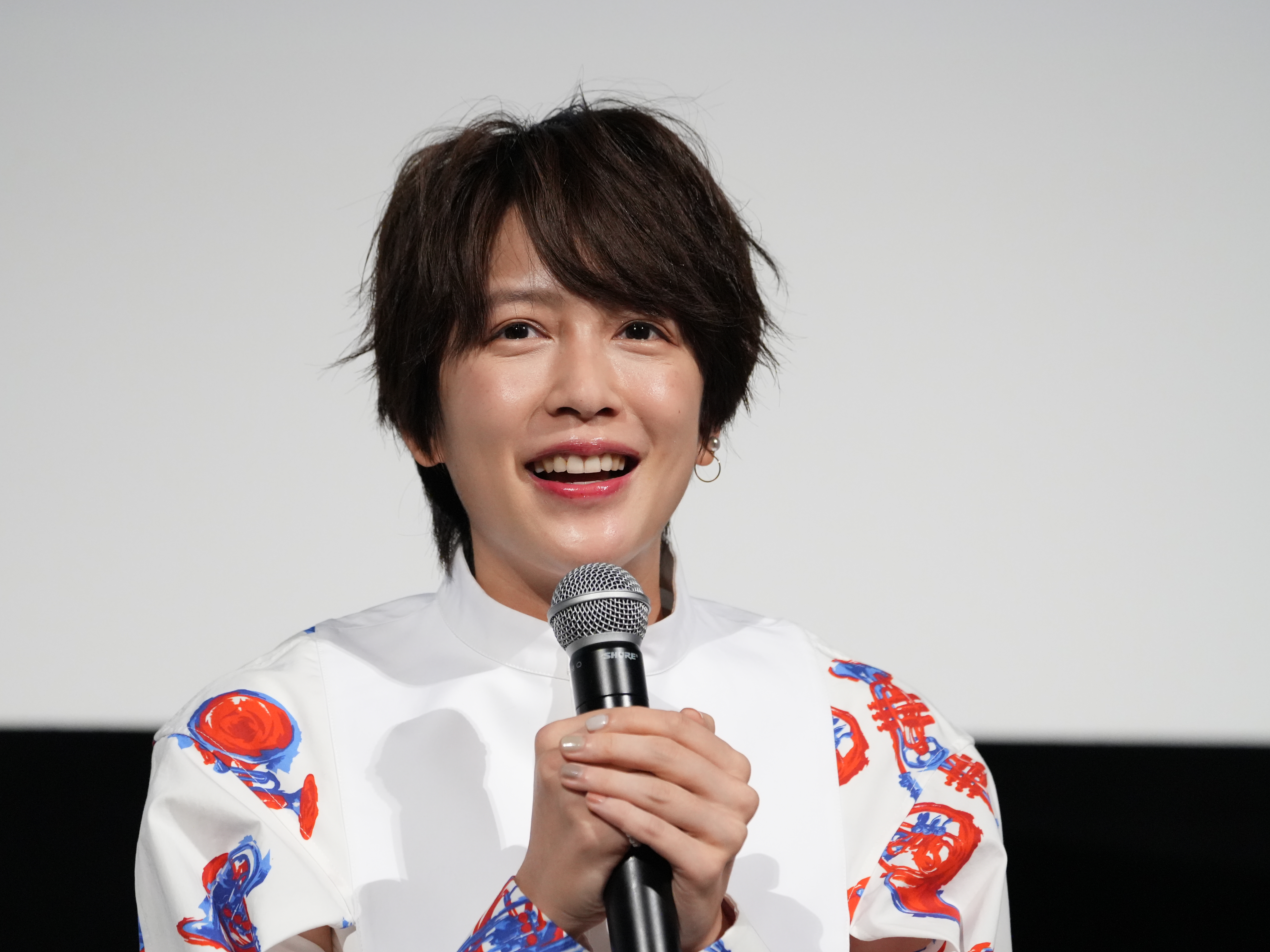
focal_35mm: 248
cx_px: 580
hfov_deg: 8.0
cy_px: 476
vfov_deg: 6.0
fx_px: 9098
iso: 6400
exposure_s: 1/250
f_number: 5.6
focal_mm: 229
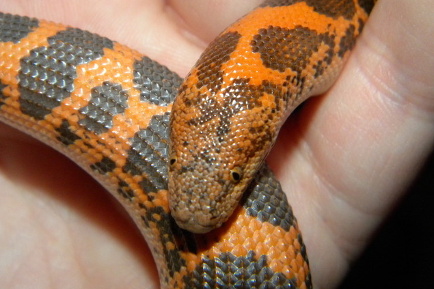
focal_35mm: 87
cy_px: 133
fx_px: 1048
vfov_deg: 15.7
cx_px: 216
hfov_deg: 23.4
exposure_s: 1/30
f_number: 9
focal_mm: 15.1
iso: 400
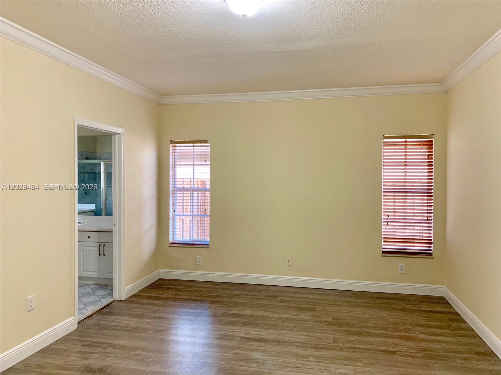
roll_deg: -0.8
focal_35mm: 26
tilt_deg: -0.1
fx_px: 376
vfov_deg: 53.1
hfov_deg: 67.3
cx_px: 250
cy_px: 188
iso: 250
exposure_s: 1/60
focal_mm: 4.25
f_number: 1.8
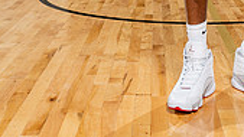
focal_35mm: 89
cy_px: -163
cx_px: 195
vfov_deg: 11.7
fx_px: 576
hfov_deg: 23.6
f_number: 7.1
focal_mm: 32
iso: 250
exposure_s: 1/250
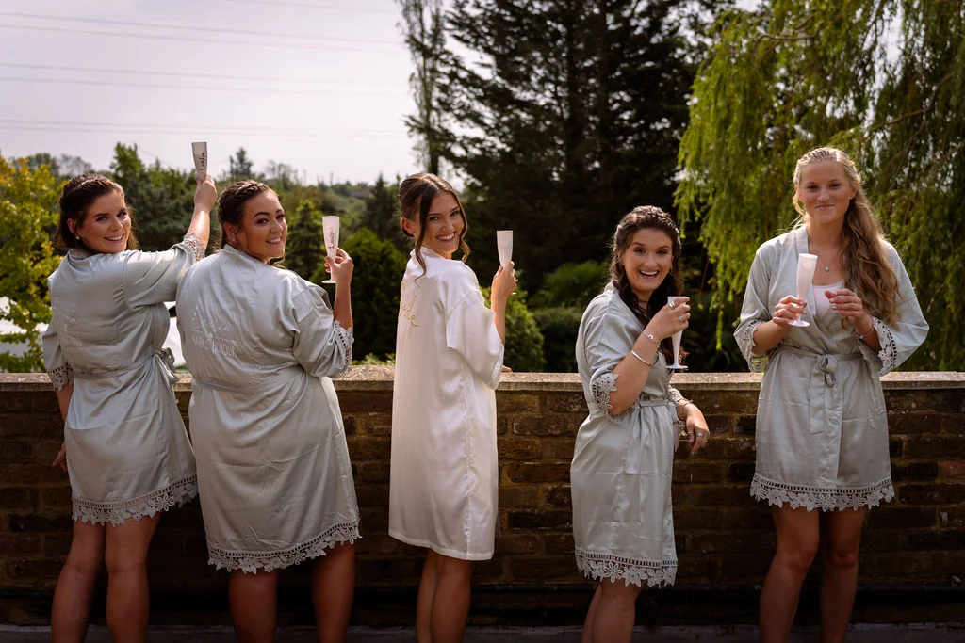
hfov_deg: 50.3
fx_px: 1029
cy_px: 302
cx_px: 476
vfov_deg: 34.7
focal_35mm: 38
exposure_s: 1/1250
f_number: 2.8
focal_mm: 34
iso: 100
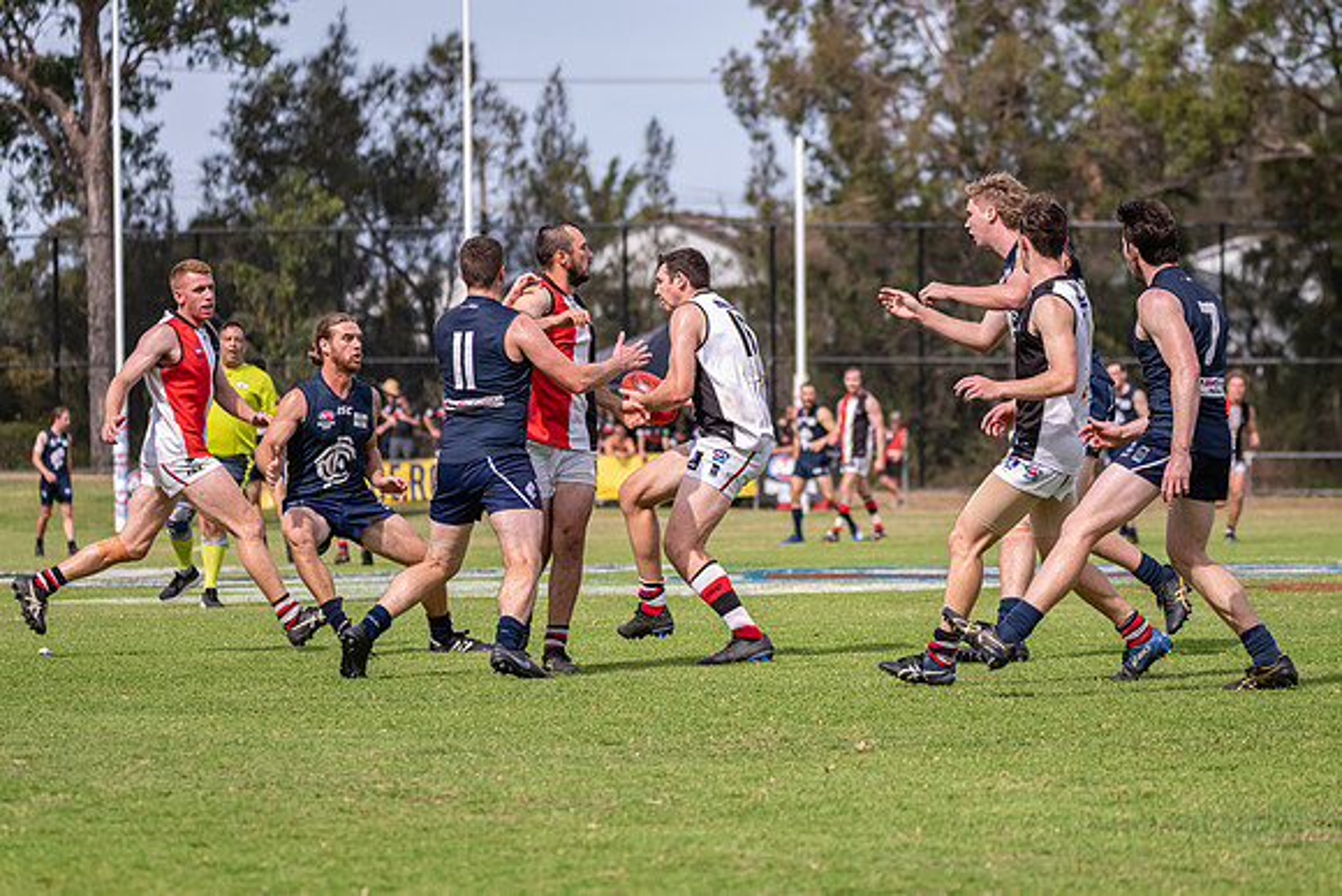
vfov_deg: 6.4
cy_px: 418
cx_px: 716
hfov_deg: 9.6
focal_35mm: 213
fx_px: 7958
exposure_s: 1/2500
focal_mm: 200
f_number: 6.3
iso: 800
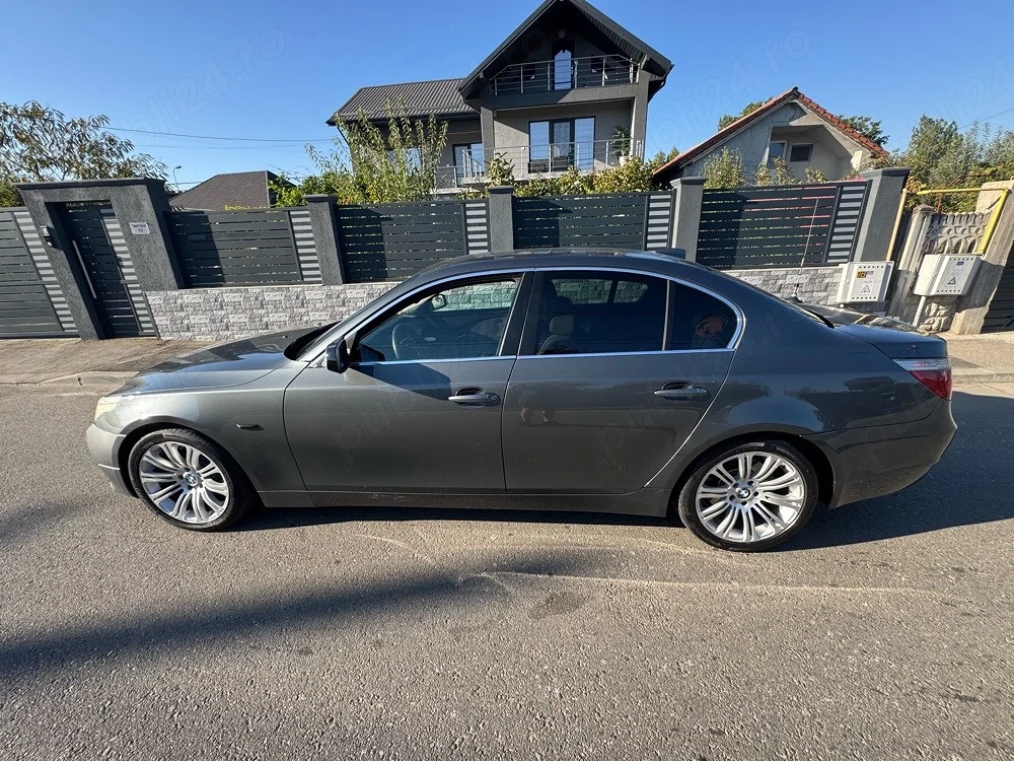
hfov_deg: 102.1
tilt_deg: -19.4
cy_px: 380
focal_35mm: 14
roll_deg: +2.3
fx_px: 410
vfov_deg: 85.7
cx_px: 507
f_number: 2.2
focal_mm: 2.22
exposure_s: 1/366
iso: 40
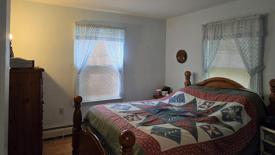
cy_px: 62
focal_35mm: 26
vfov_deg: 44.2
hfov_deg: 71.9
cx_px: 138
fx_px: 190
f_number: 1.8
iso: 400
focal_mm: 5.4
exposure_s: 1/120
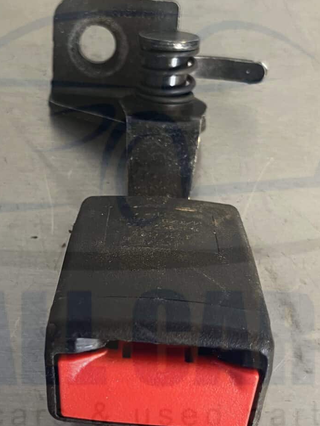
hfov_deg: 25.2
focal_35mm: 58
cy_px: 233
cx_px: 121
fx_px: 715
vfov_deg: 33.2
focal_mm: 5.1
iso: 160
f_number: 1.6
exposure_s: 1/60
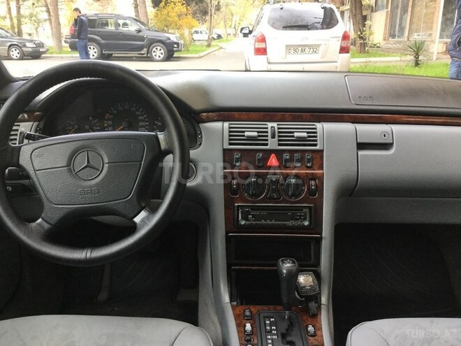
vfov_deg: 45.4
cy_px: 173
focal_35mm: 31
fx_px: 413
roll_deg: -1.1
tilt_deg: -18.1
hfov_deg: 58.4
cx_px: 230
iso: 32
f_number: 2.4
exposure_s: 1/33
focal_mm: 3.3
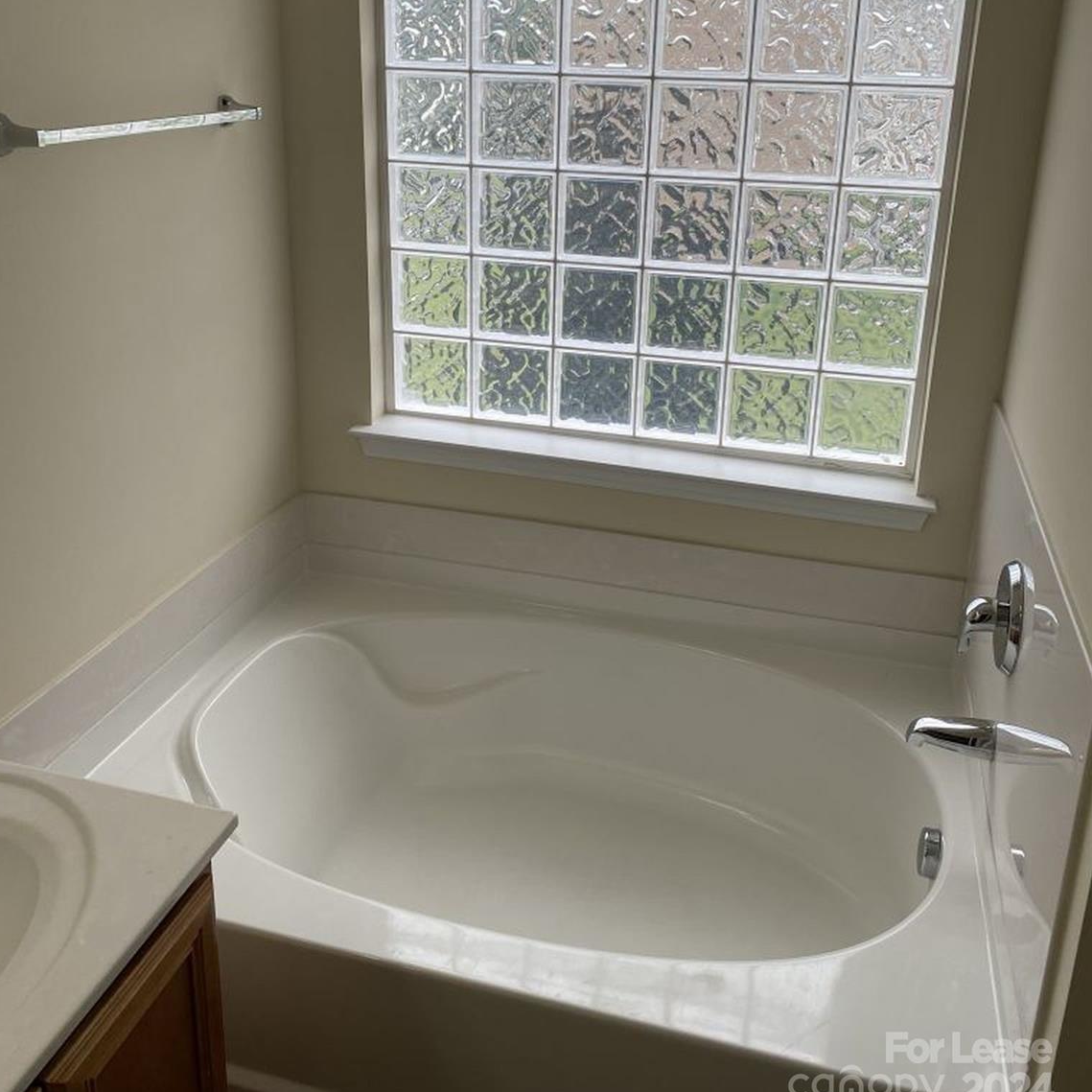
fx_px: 1106
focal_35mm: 31
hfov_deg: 52.5
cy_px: 397
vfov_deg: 51.9
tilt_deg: -17.8
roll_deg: -0.9
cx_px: 541
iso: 32
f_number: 1.8
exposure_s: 1/752
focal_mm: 4.25
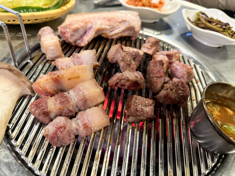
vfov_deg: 56.8
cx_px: 118
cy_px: 88
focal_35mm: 24
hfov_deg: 71.6
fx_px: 163
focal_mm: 6.76
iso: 320
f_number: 1.8
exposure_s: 1/40
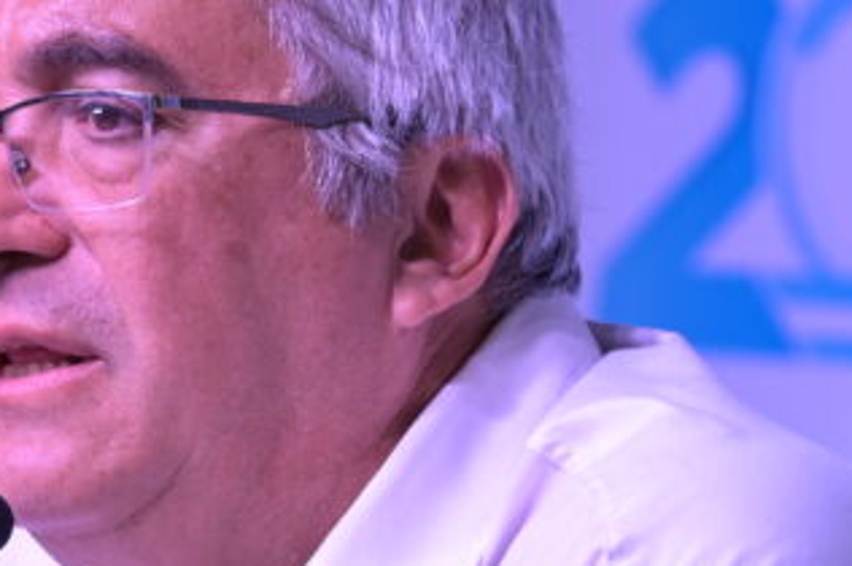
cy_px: 509
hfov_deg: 5.3
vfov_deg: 3.5
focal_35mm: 389
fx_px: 9197
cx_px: 156
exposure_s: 1/80
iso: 320
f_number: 4
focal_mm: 120
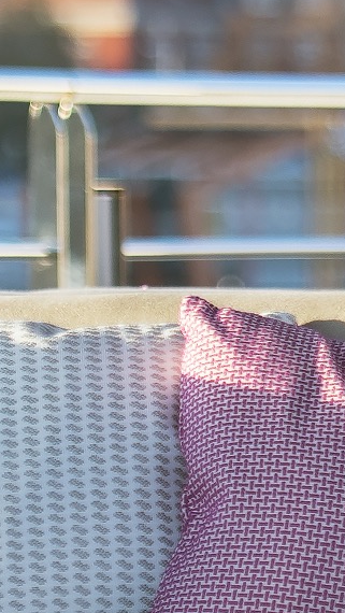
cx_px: 1131
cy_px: 430
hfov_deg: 1.3
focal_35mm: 901
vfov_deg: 2.4
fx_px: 14640
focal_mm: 98
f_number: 3.2
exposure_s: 1/320
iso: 100
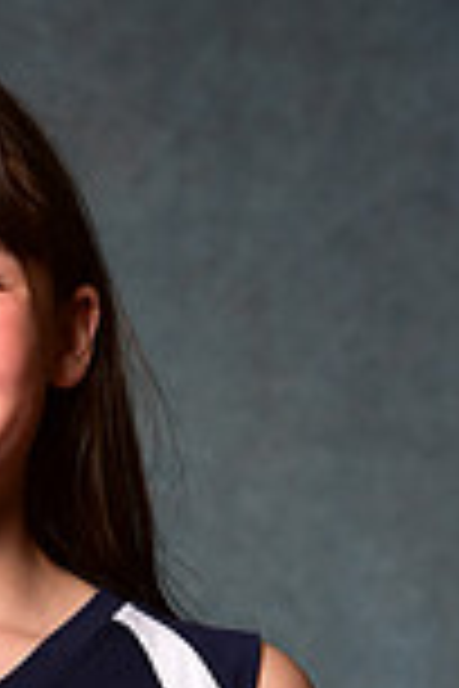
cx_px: -101
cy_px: 899
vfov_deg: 7.7
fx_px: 5087
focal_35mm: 266
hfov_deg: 5.1
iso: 100
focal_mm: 70
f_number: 5
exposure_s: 1/200
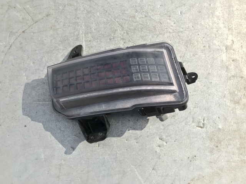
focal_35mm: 28
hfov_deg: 63.5
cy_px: 92
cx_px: 123
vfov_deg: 49.7
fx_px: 199
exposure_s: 1/2083
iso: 20
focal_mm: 3.99
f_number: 1.8
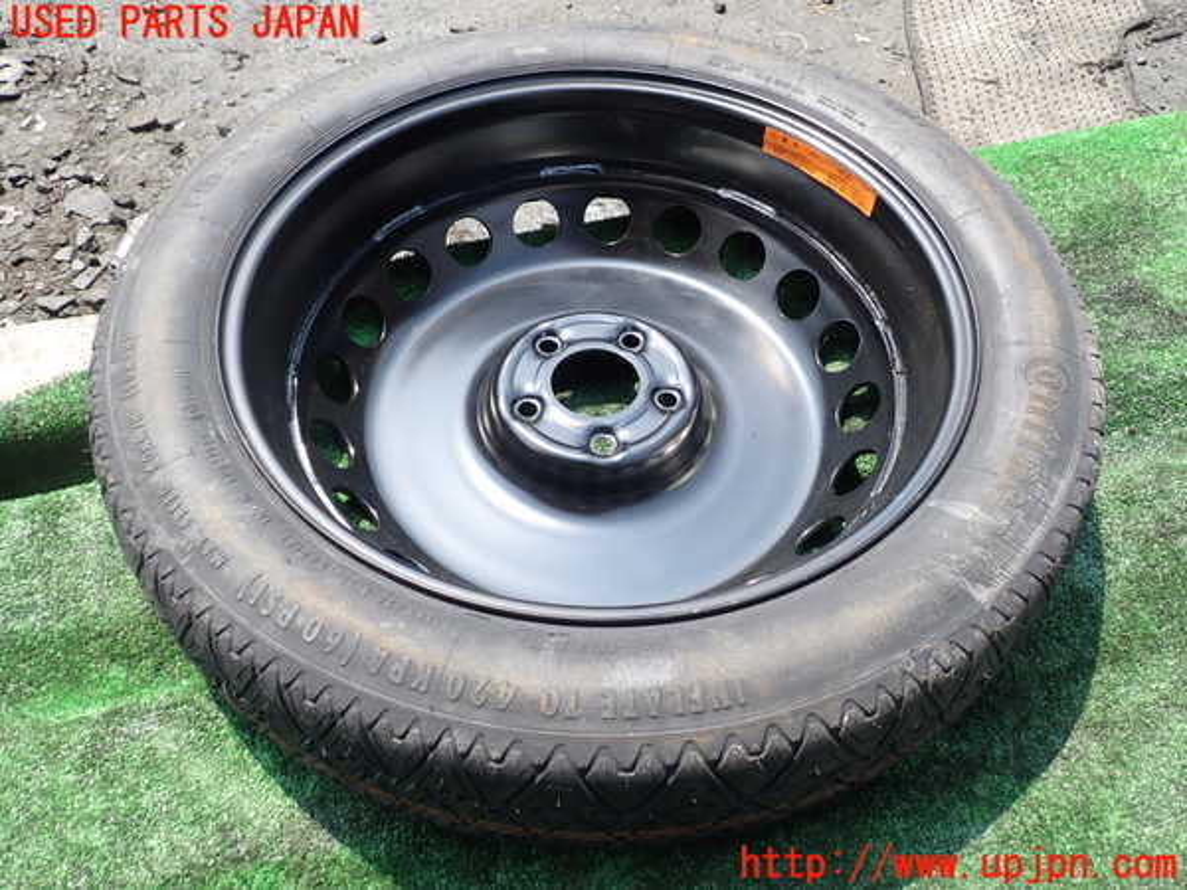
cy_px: 445
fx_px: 1029
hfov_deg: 60.0
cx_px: 594
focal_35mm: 30
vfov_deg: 46.8
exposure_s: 1/400
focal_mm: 5.4
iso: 100
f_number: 3.2
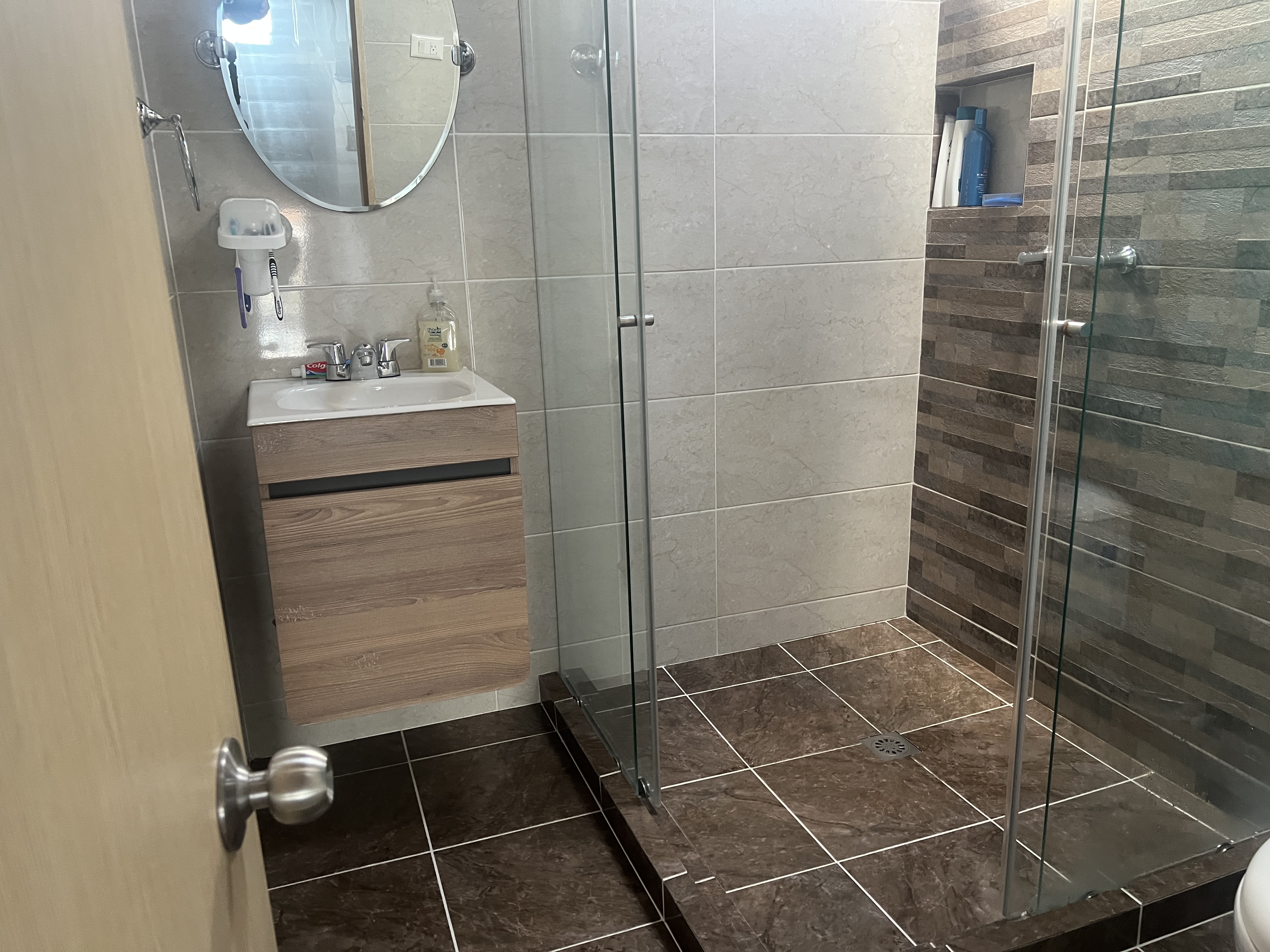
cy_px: 476
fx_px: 954
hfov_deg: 67.3
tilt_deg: -15.2
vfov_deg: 53.1
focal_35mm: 26
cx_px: 635
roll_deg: +1.8
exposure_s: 1/60
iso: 320
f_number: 1.5
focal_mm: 5.7
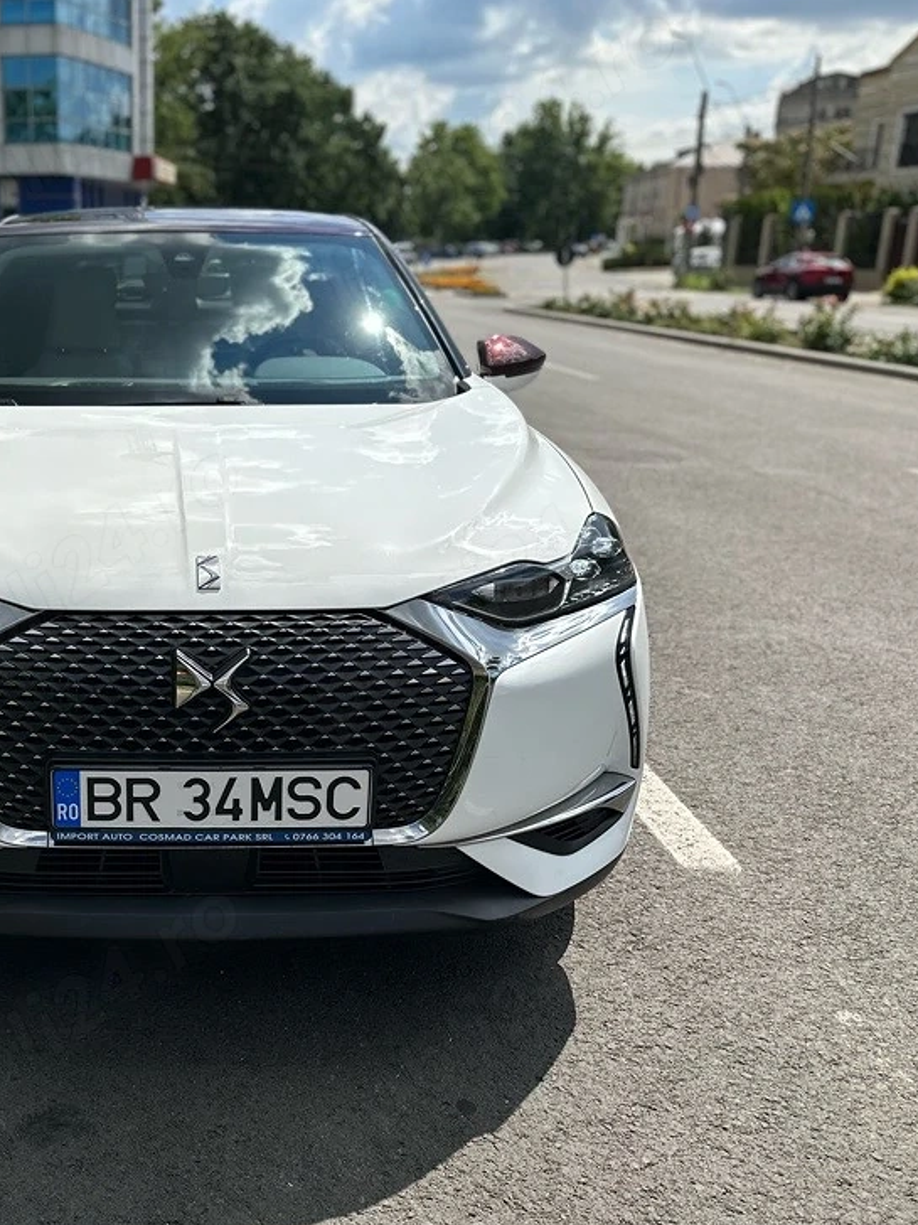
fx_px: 1167
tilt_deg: -16.4
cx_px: 168
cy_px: 602
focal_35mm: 33
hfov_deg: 40.9
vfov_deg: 55.4
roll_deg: +0.5
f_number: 1.78
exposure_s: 1/6211
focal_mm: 6.86
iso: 80
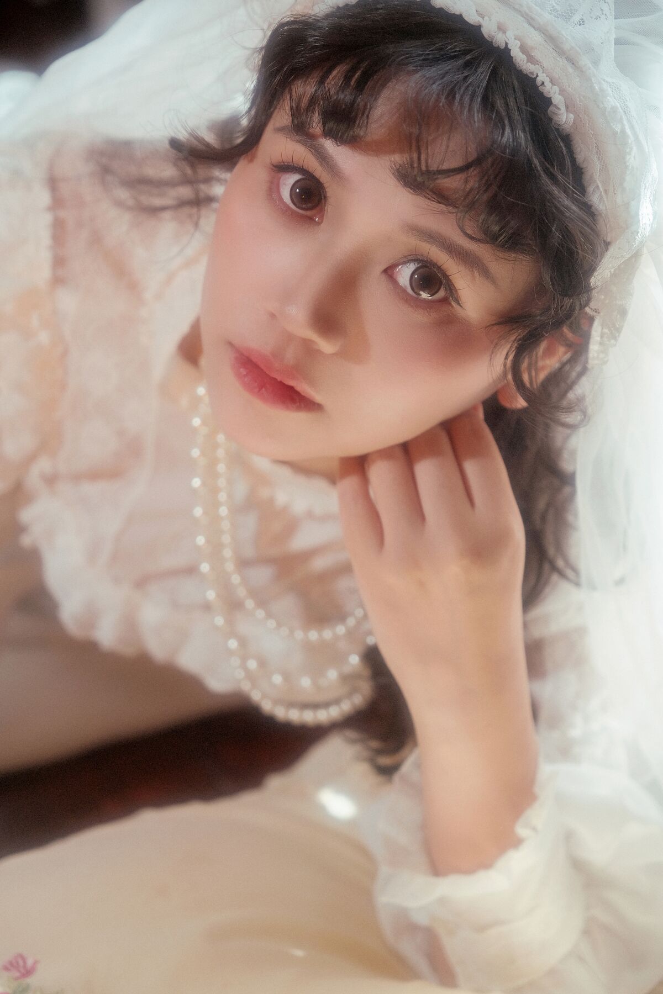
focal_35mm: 83
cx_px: 332
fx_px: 2293
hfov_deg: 16.5
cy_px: 497
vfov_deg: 24.5
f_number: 2.8
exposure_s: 1/500
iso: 500
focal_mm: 55
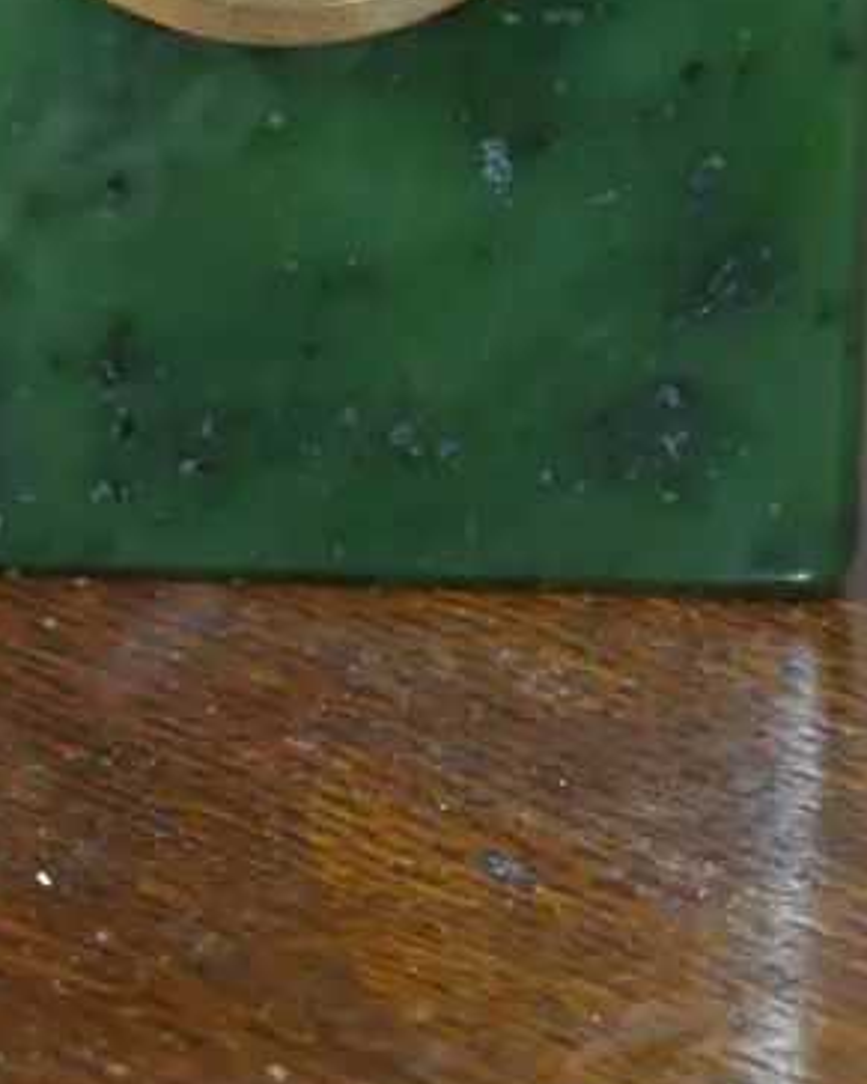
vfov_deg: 9.2
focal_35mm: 209
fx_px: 6706
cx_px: 346
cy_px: -19
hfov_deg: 7.4
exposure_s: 1/100
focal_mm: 38
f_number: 5.5
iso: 3200
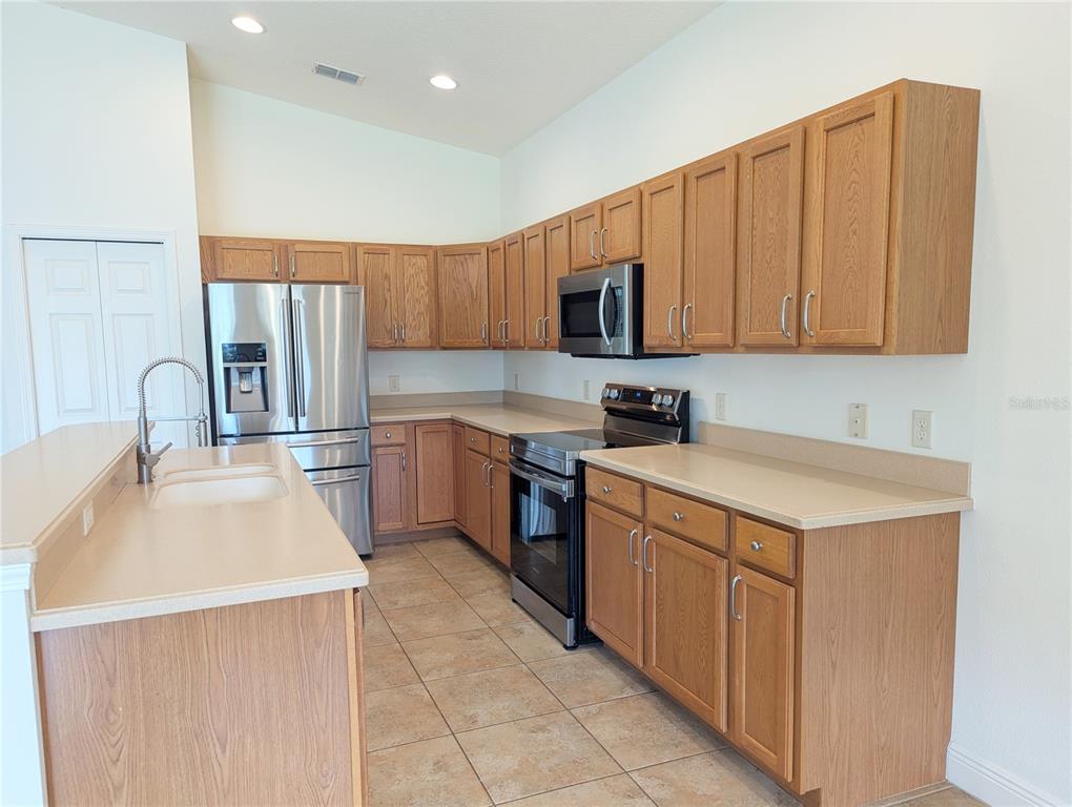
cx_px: 536
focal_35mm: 24
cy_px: 404
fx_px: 744
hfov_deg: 71.5
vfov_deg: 56.9
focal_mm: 6.81
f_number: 1.85
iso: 46
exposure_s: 1/30
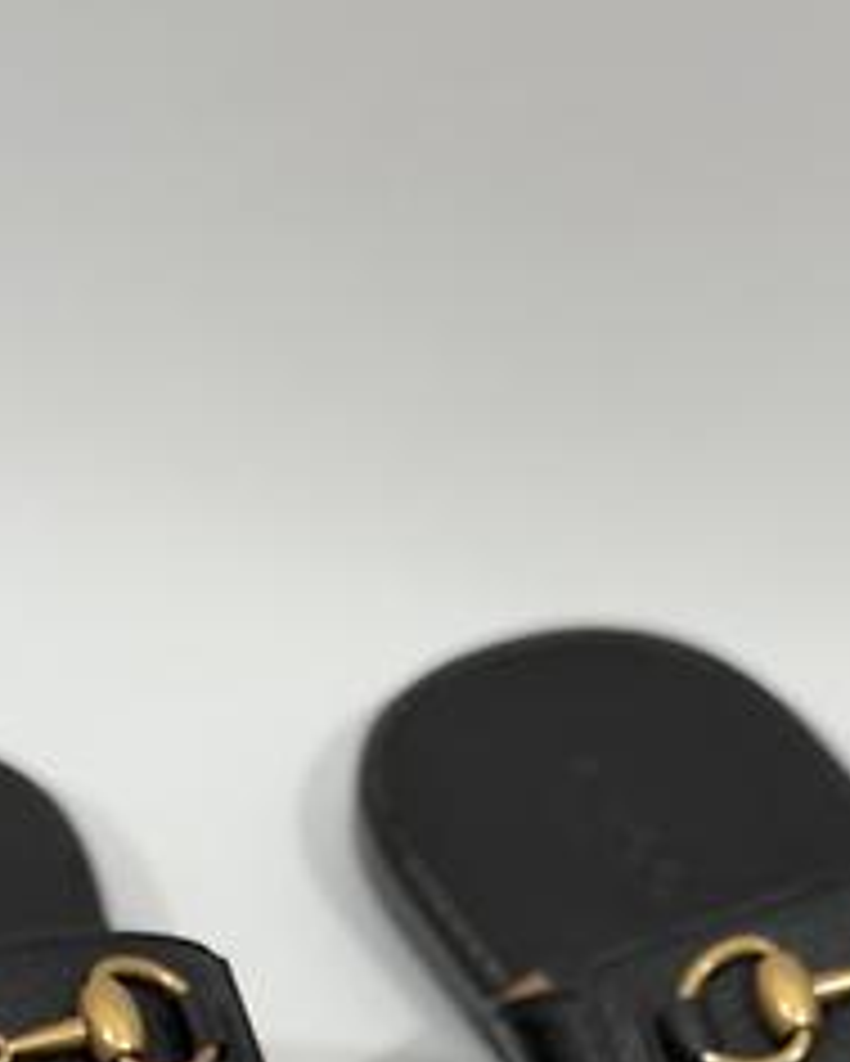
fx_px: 3740
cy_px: 1238
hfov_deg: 13.0
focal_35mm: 119
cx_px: 423
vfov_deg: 15.6
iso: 64
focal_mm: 6.76
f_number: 1.78
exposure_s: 1/50
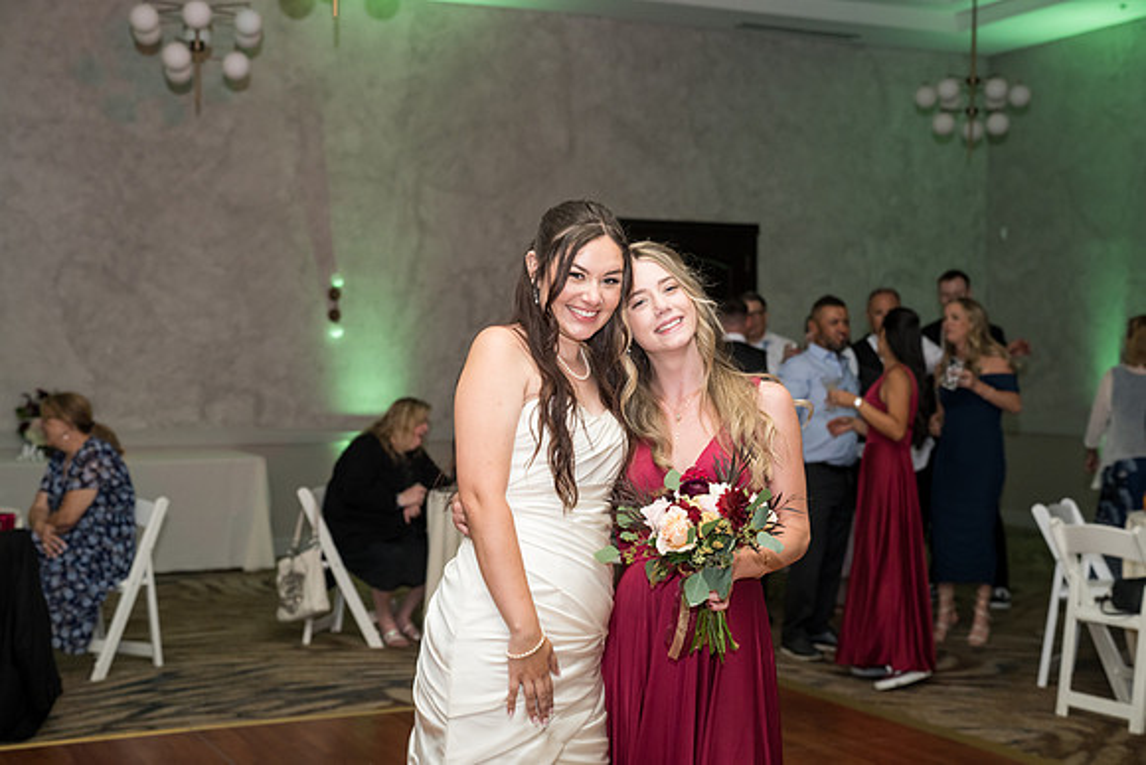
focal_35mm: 50
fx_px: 1592
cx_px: 573
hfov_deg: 39.6
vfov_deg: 27.0
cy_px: 382
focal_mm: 50
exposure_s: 1/320
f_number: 4
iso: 1600
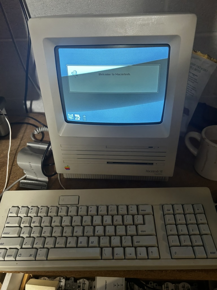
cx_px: 108
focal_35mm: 26
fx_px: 217
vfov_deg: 67.3
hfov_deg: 53.1
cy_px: 145
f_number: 1.5
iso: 200
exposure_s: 1/60
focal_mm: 5.7
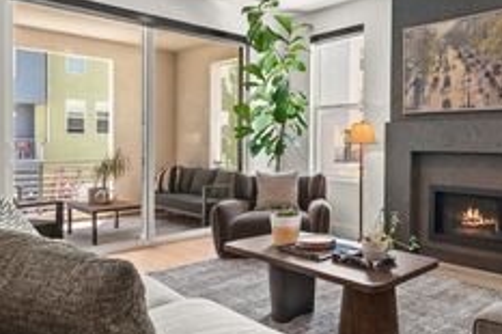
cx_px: 362
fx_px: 418
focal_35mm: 30
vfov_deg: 43.5
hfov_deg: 59.4
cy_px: 156
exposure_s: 1/15
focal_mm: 14
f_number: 7.1
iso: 500
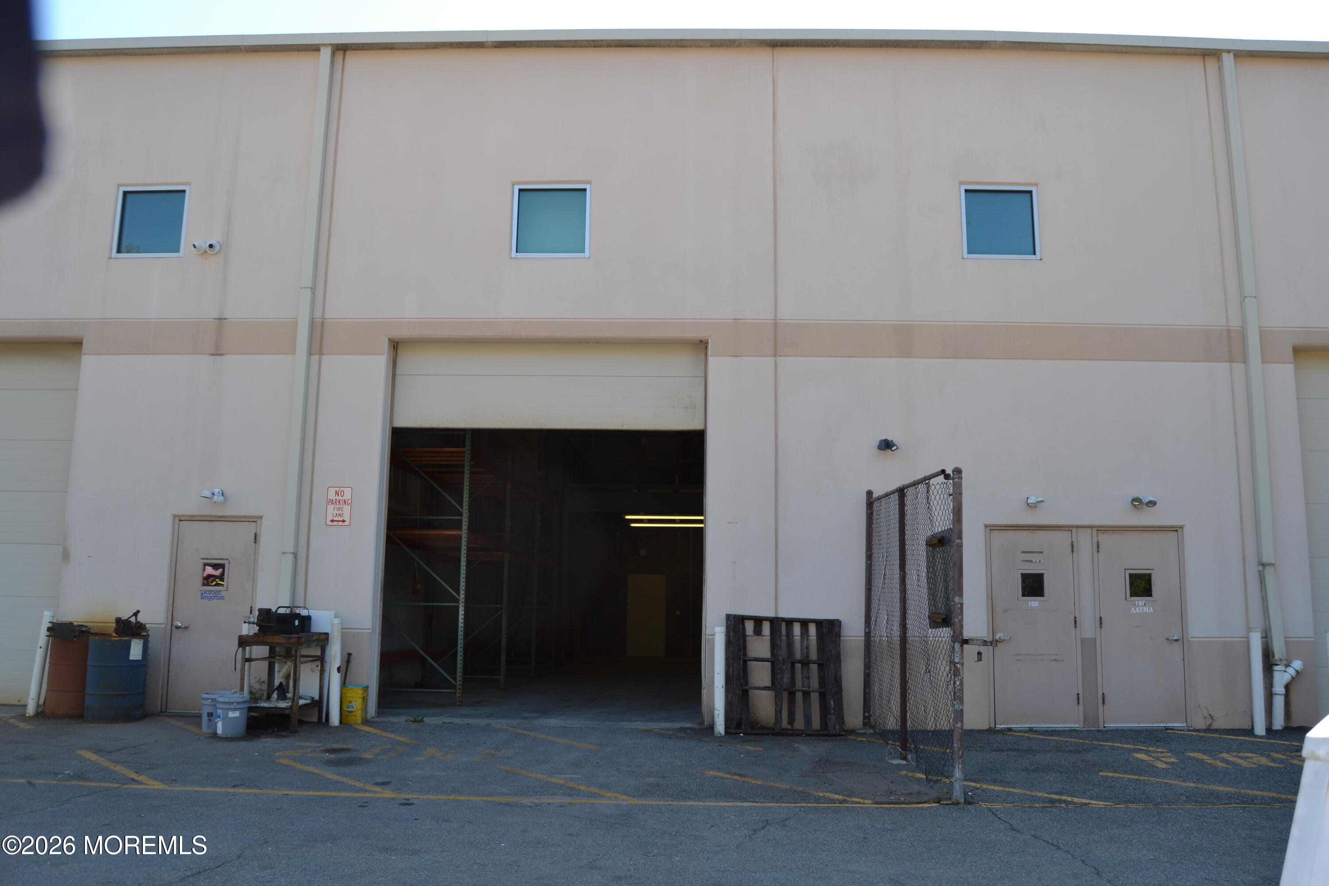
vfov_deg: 47.9
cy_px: 443
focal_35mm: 27
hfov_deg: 67.4
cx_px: 664
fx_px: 997
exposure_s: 1/125
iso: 110
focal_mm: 18
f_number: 5.6
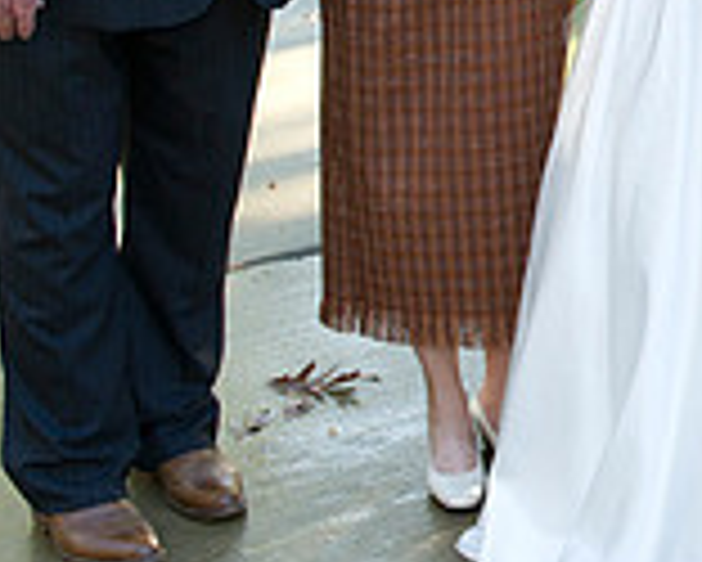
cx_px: 900
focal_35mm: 101
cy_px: -99
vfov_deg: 14.8
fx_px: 2100
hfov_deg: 17.8
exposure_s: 1/160
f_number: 5.6
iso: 500
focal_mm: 29
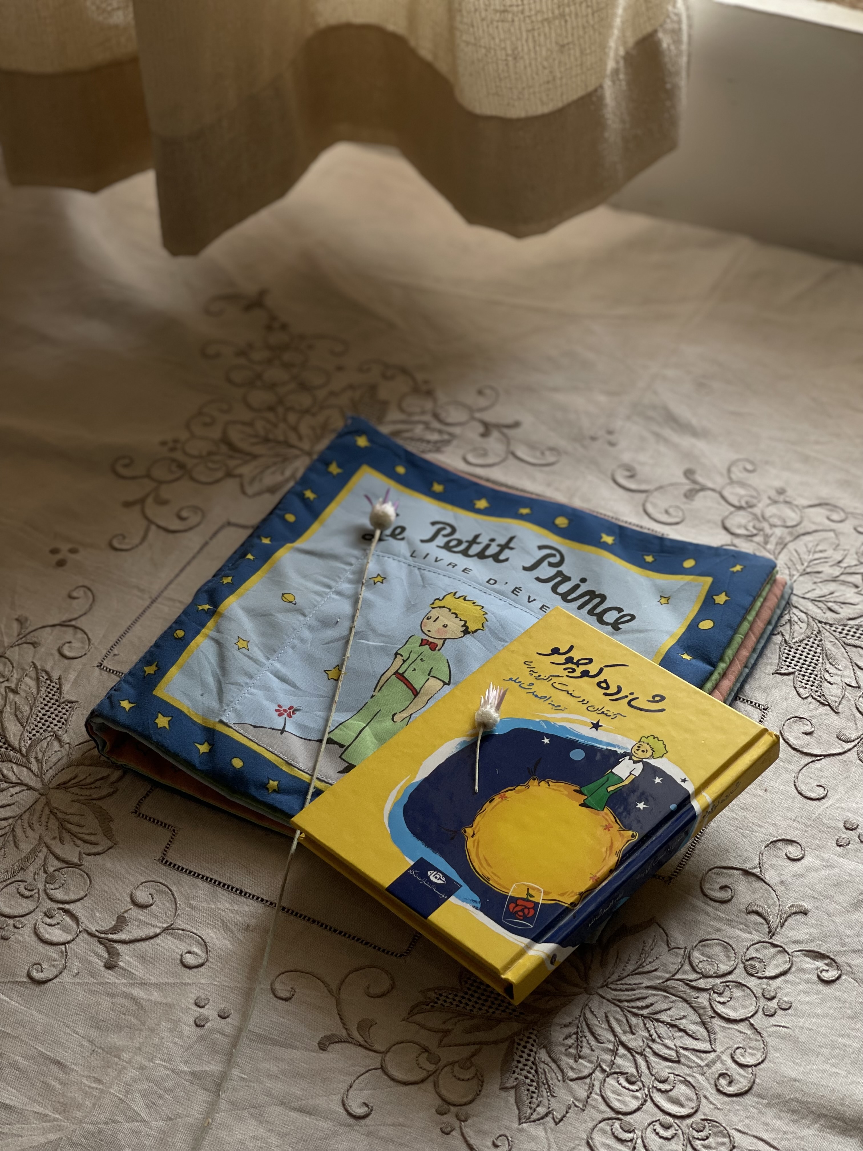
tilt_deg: -42.1
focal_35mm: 64
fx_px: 2127
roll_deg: +2.7
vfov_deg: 30.3
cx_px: 432
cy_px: 576
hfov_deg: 22.9
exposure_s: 1/121
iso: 50
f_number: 2.2
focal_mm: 7.5
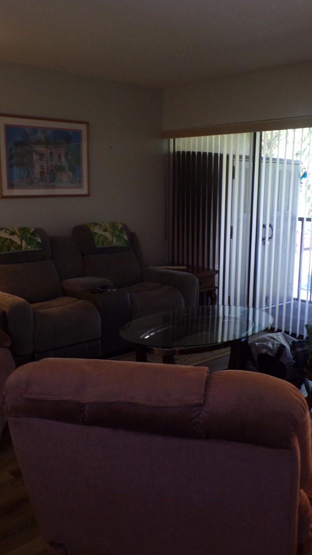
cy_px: 277
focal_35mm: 35
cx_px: 156
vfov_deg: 56.6
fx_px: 515
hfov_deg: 33.7
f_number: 3
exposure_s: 1/34
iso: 173
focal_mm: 4.3
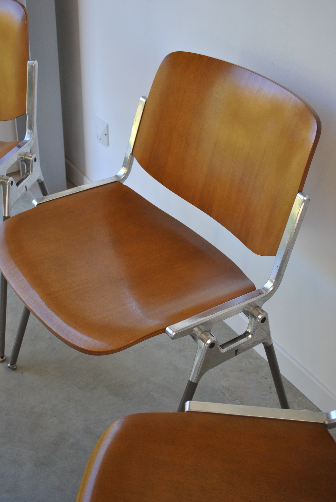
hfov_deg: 28.2
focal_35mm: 48
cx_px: 168
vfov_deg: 41.1
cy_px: 251
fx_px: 670
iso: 200
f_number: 4.8
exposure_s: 1/60
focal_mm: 32
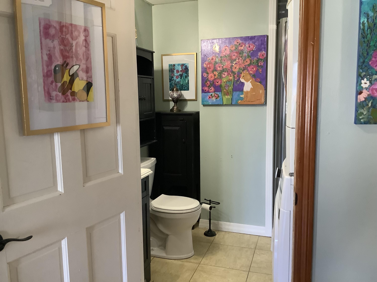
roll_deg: +0.1
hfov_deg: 58.4
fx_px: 338
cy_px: 141
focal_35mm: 31
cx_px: 188
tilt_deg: -7.8
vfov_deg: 45.4
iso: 320
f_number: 2.4
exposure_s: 1/40
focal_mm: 3.3
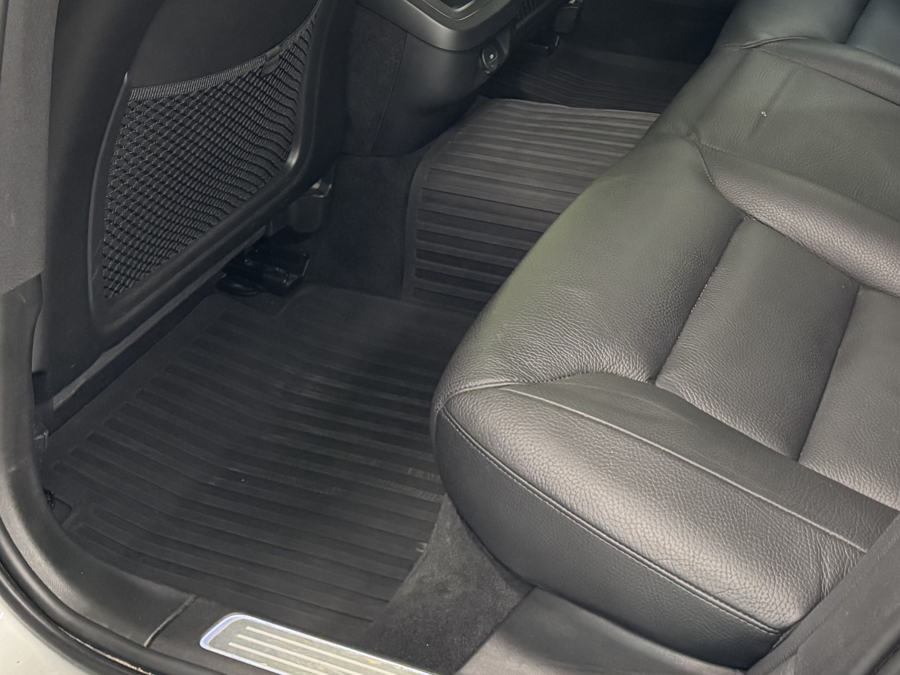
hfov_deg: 36.8
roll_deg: -0.9
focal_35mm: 51
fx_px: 1326
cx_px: 648
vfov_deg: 26.7
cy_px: -33
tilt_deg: -18.7
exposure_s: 1/50
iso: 800
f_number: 1.78
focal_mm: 6.76
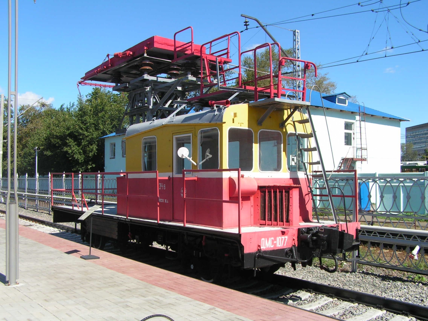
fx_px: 470
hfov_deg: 49.0
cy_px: 160
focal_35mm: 38
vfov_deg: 37.7
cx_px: 214
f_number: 5
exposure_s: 1/400
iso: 50
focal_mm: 6.3
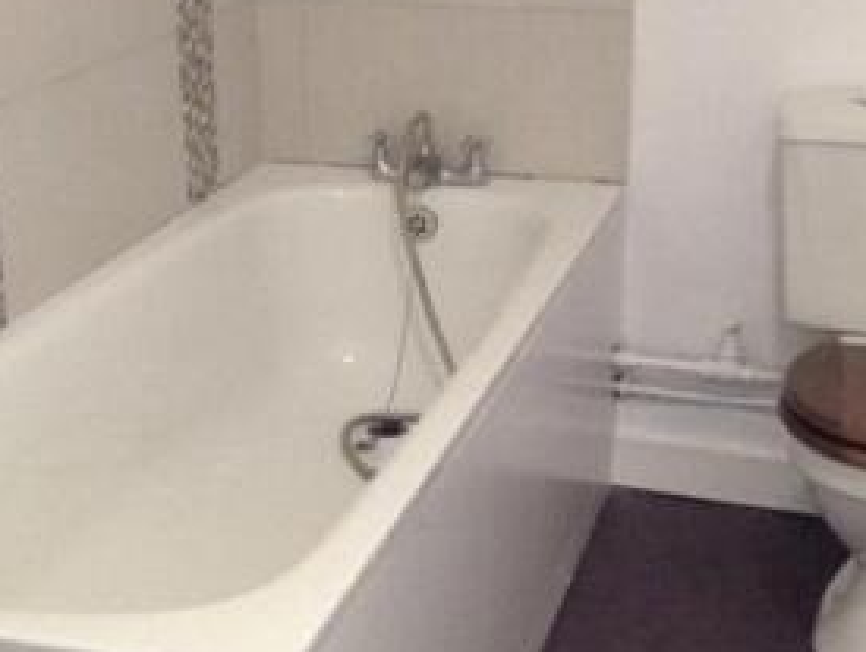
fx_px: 1754
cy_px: 244
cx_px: 408
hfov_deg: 27.7
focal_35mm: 70
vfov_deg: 21.0
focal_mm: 3.3
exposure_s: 1/24
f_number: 2.4
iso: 250
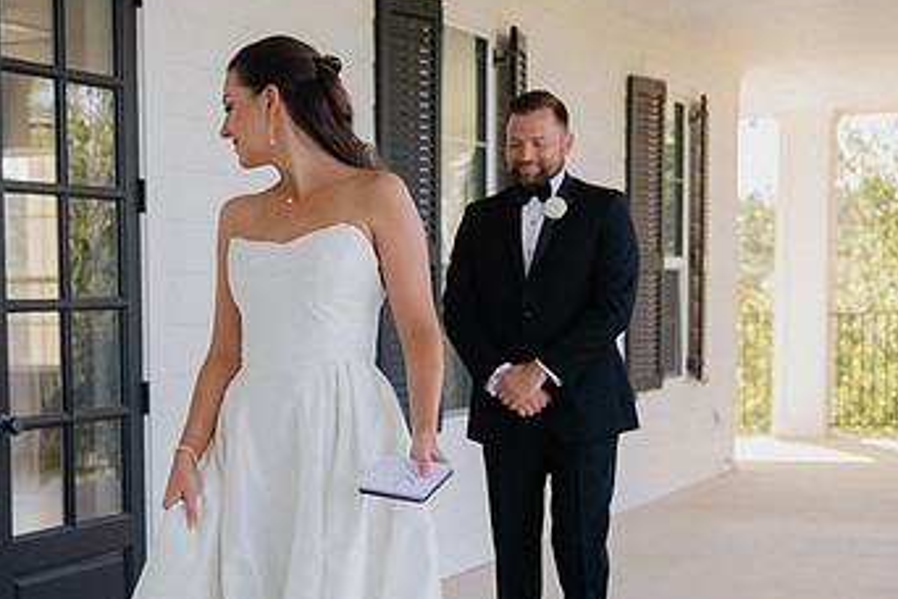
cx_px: 316
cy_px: 515
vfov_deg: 17.1
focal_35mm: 79
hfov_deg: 25.6
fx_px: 1970
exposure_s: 1/3200
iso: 1600
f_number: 3.2
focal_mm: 40
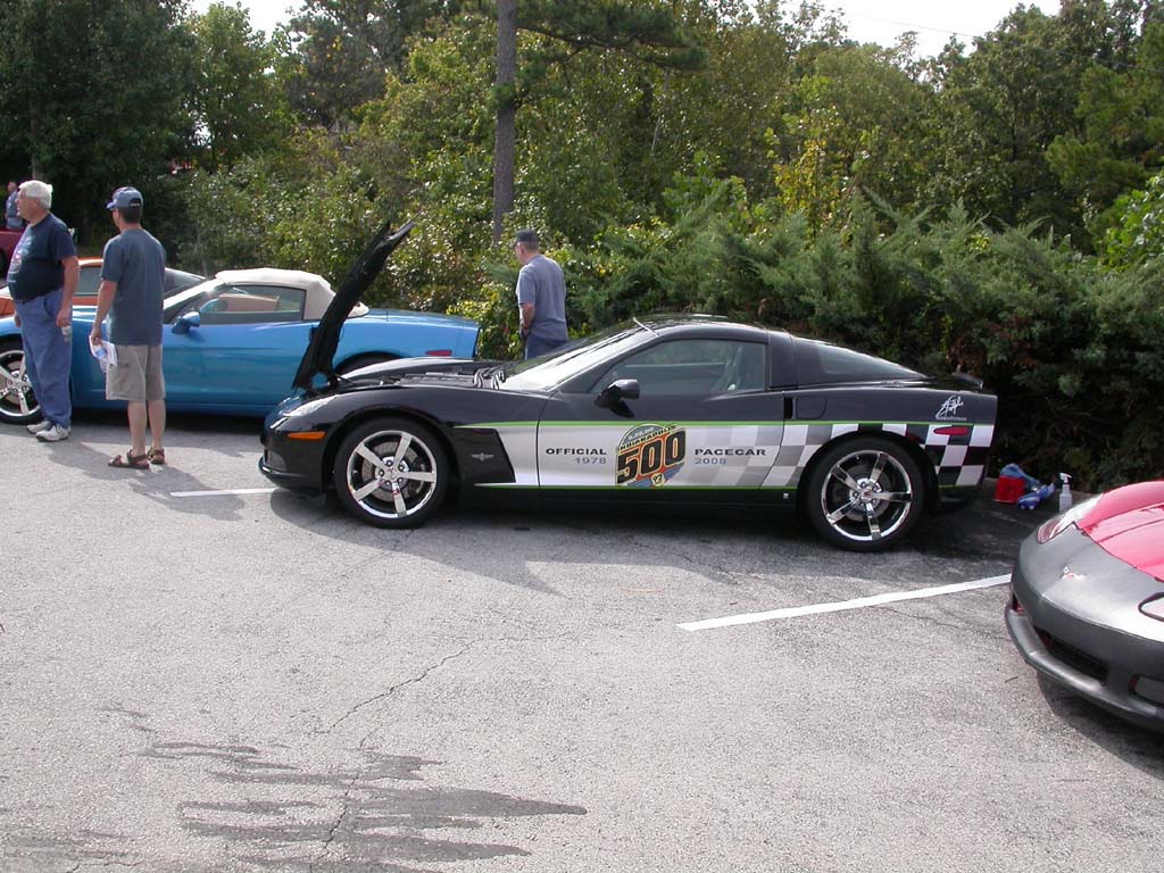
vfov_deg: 37.7
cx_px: 582
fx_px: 1278
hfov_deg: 49.0
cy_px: 436
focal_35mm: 38
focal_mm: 7.85
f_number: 6
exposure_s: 1/250
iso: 100
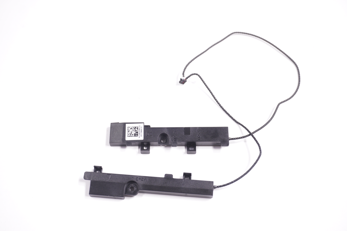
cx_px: 174
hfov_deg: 42.4
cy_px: 116
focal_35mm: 46
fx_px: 448
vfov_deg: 28.9
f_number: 5.6
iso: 640
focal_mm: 31
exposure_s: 1/160
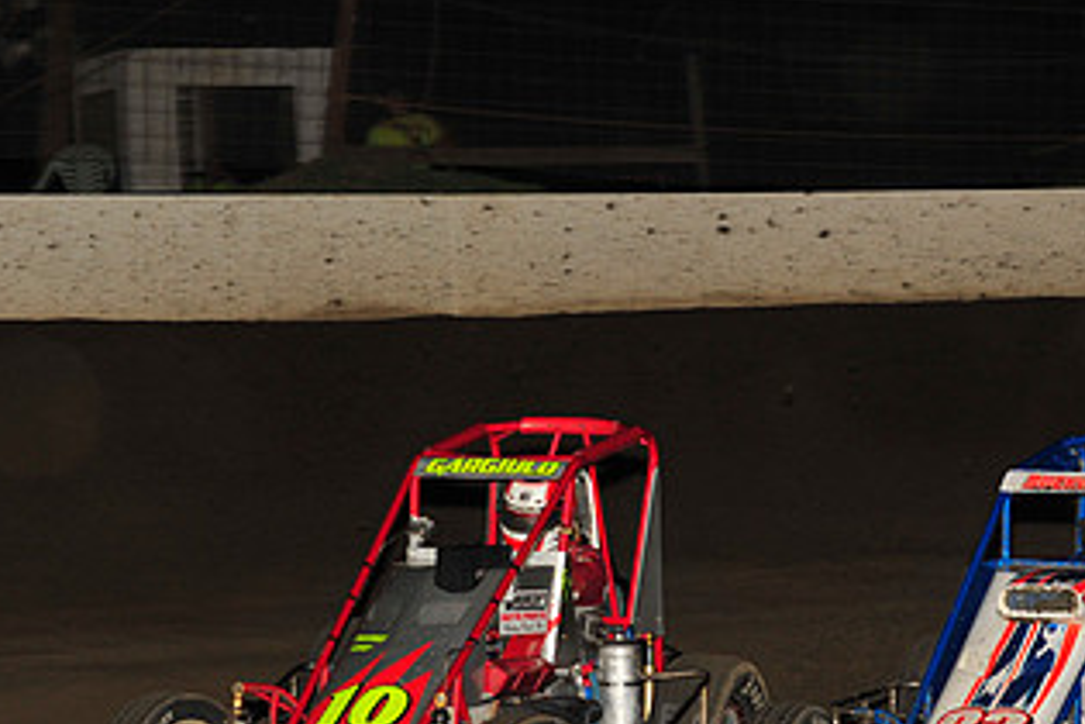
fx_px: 6660
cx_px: 634
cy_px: 593
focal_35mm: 221
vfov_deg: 6.2
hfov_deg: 9.3
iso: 800
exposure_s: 1/320
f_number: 6.3
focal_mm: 120
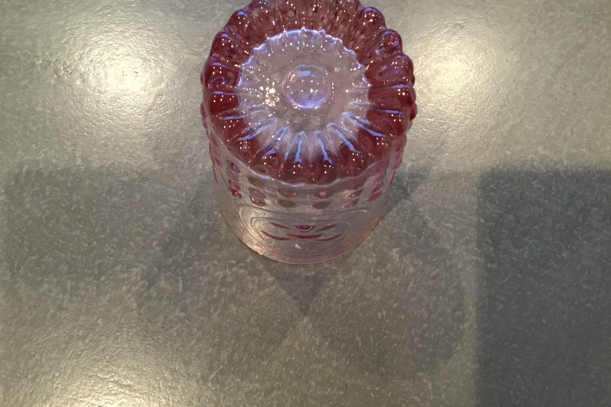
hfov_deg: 57.2
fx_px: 560
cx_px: 301
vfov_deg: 40.0
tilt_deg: -75.9
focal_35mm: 33
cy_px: 195
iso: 200
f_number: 2.4
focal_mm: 3.3
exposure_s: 1/33
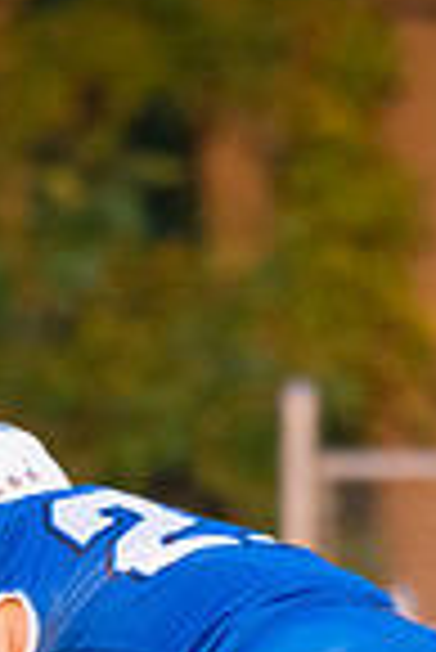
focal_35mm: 1601
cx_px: 139
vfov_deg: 1.3
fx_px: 29013
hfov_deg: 0.9
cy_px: 834
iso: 3200
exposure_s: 1/1250
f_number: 5.6
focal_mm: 400
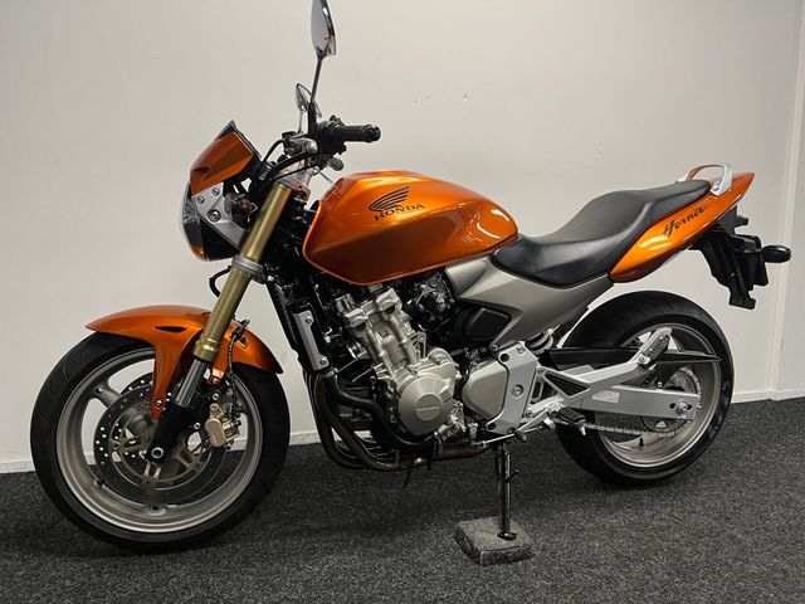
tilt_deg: -8.7
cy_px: 302
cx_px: 402
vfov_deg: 53.1
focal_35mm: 26
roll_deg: -0.5
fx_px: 605
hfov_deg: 67.3
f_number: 1.6
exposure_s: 1/50
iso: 100
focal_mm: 5.1
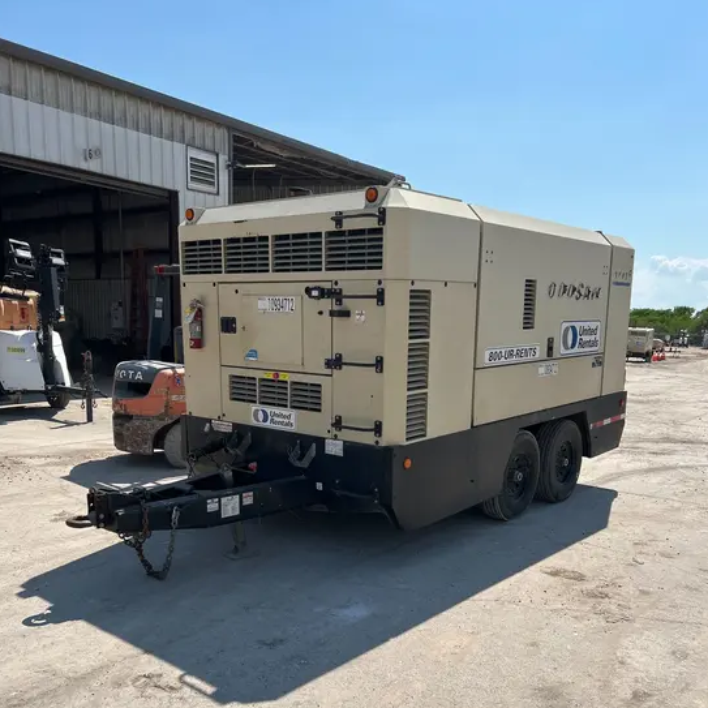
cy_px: 454
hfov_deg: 52.5
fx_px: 717
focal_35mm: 31
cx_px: 356
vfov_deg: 51.8
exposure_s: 1/6993
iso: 50
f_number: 1.5
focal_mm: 5.7
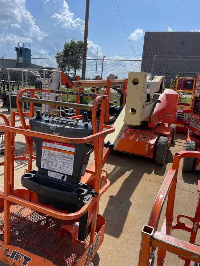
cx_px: 100
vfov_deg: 67.3
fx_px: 200
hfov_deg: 53.1
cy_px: 133
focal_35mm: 26
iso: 32
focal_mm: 4.2
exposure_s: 1/4464
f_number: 1.6
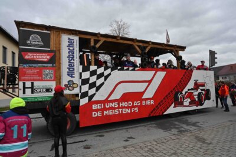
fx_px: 157
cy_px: 78
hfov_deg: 73.8
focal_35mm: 24
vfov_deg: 53.1
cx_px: 118
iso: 2500
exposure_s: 1/1600
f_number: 10
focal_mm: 24
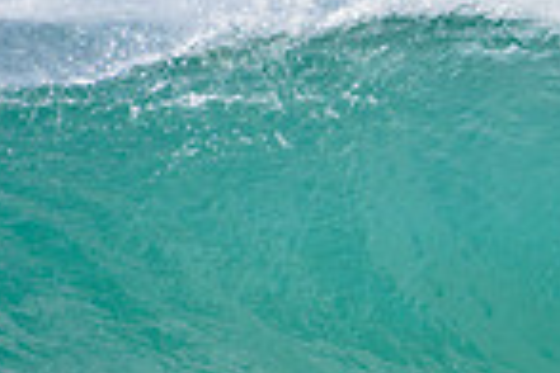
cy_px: 277
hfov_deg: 0.9
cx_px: 1237
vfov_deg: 0.6
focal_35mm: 2418
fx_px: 37610
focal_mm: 500
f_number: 5.6
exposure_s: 1/2000
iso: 110
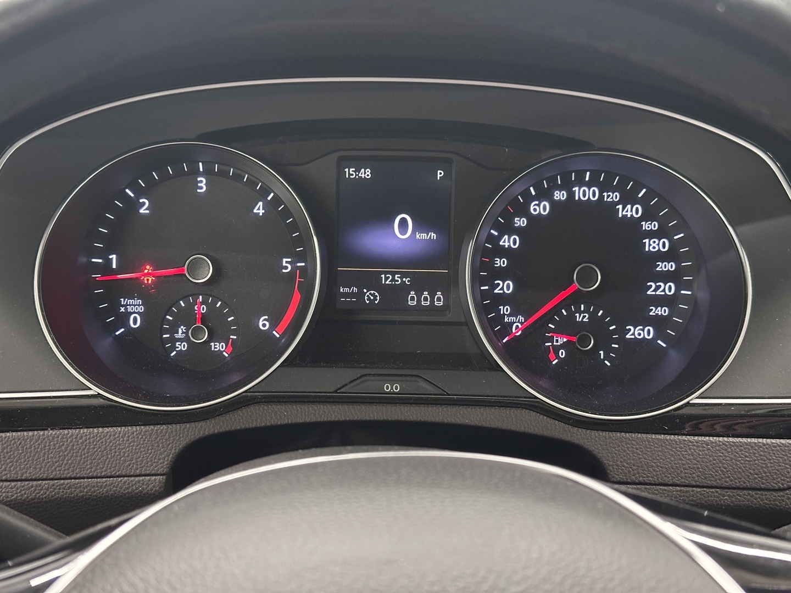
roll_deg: -0.8
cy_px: 296
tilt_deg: -22.1
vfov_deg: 30.3
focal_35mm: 48
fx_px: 1097
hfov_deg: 39.7
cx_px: 396
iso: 500
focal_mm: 6.86
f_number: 1.78
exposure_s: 1/29
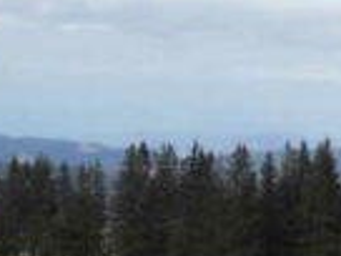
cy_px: 316
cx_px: 243
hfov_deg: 9.7
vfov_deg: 7.2
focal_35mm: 204
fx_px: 2010
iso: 80
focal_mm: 4.9
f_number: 8
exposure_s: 1/800
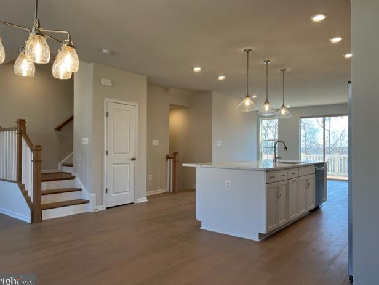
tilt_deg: +0.6
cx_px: 185
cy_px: 142
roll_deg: -0.1
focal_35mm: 27
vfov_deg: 51.4
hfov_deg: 65.3
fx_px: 296
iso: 50
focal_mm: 5.7
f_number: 1.5
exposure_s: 1/166
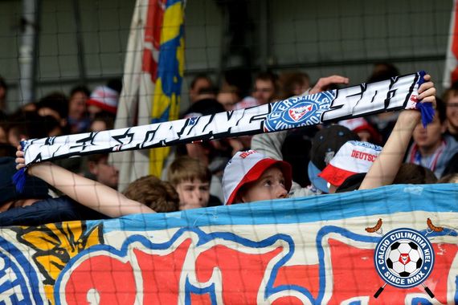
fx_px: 1641
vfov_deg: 10.6
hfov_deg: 15.9
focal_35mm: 129
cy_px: 152
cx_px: 229
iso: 640
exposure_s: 1/800
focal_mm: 86
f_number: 3.2
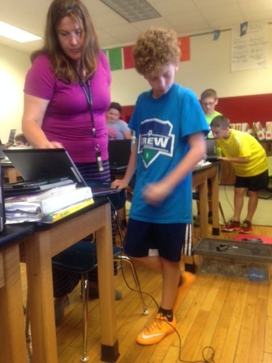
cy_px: 182
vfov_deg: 55.4
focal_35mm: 33
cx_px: 136
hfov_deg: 42.9
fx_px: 346
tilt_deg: -2.6
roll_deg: +1.3
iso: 125
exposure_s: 1/20
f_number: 2.4
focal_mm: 4.12
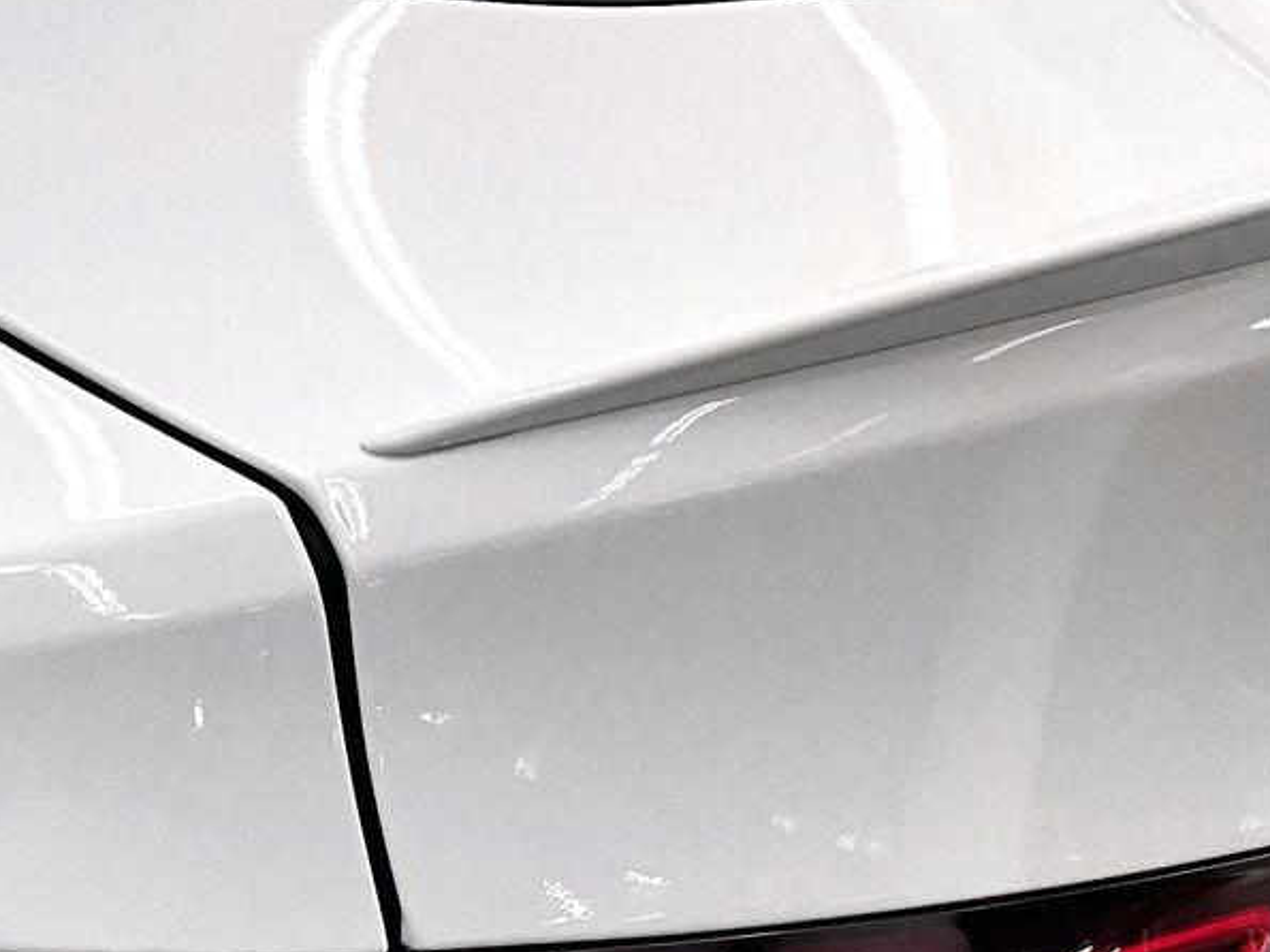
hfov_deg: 23.4
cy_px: 1253
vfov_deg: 17.6
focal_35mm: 78
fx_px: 2861
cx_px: -154
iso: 50
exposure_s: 1/120
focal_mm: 3
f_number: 1.8
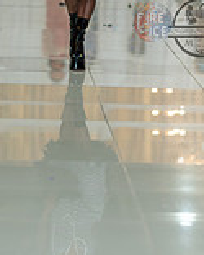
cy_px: 28
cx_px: 62
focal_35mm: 230
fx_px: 1734
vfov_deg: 8.4
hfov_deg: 6.7
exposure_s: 1/160
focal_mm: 85
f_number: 1.4
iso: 100
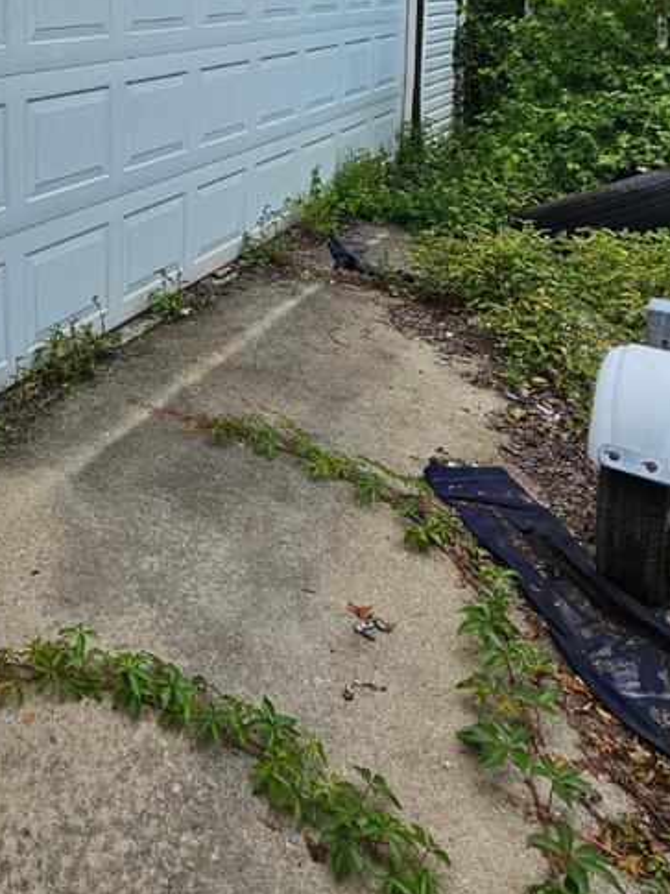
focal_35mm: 29
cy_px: 66
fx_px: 748
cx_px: 44
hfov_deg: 43.3
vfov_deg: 52.9
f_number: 2.2
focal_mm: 2.2
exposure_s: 1/1081
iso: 50
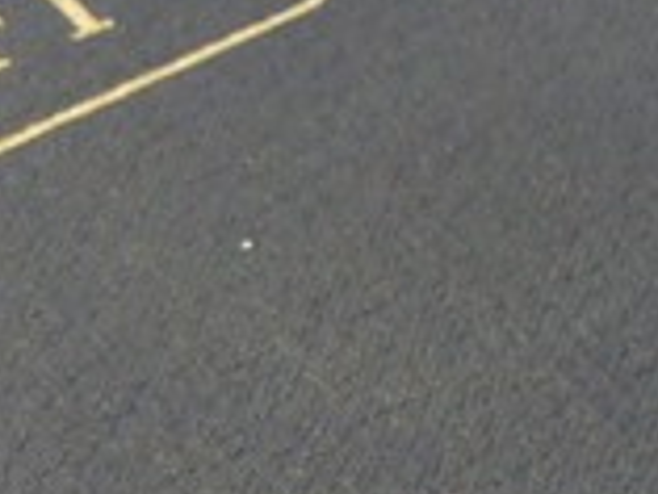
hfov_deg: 4.2
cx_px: -775
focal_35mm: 459
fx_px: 8732
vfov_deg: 3.2
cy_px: 959
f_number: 7.1
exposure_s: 1/30
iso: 400
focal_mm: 30
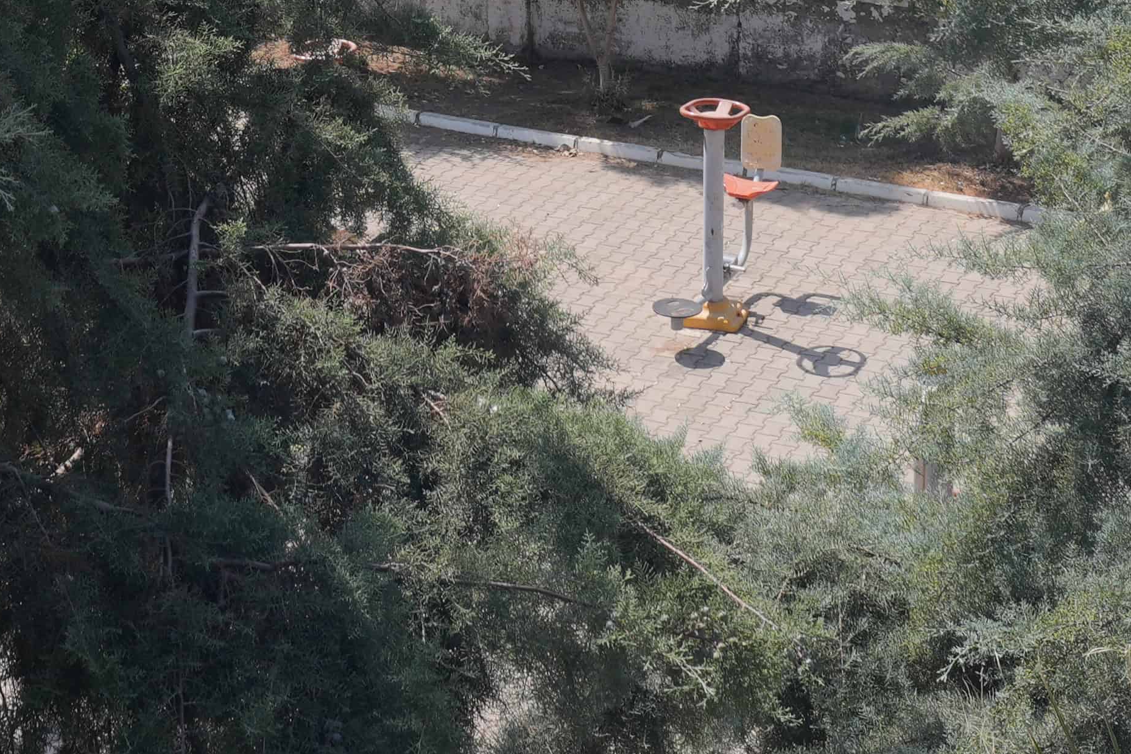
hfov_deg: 23.1
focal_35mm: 87
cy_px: -510
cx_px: 245
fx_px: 2733
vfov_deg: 14.2
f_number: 8
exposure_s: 1/250
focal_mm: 17
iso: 100
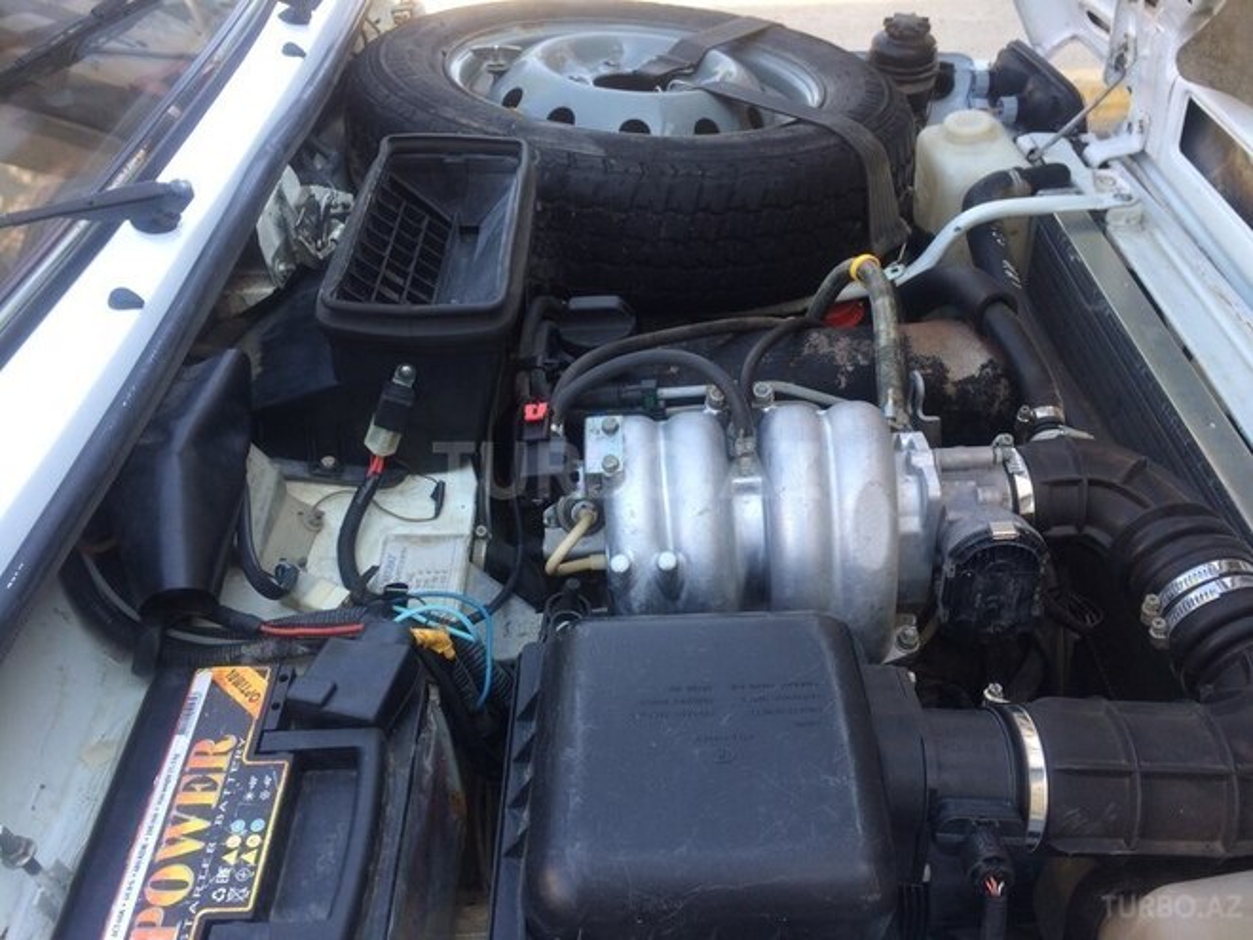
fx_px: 1050
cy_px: 470
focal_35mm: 29
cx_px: 626
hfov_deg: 61.7
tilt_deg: -41.6
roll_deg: +4.3
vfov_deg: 48.2
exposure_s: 1/142
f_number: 2.2
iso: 32
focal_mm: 4.15
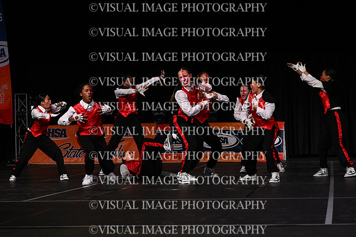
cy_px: 118
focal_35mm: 108
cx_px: 178
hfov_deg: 18.9
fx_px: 1067
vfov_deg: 12.7
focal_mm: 72
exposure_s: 1/1000
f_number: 4
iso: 6400
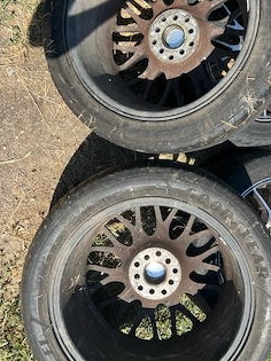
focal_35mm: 33
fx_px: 345
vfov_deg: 55.0
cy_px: 148
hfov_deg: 42.6
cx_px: 169
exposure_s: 1/1972
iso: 50
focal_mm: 5.7
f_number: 1.5
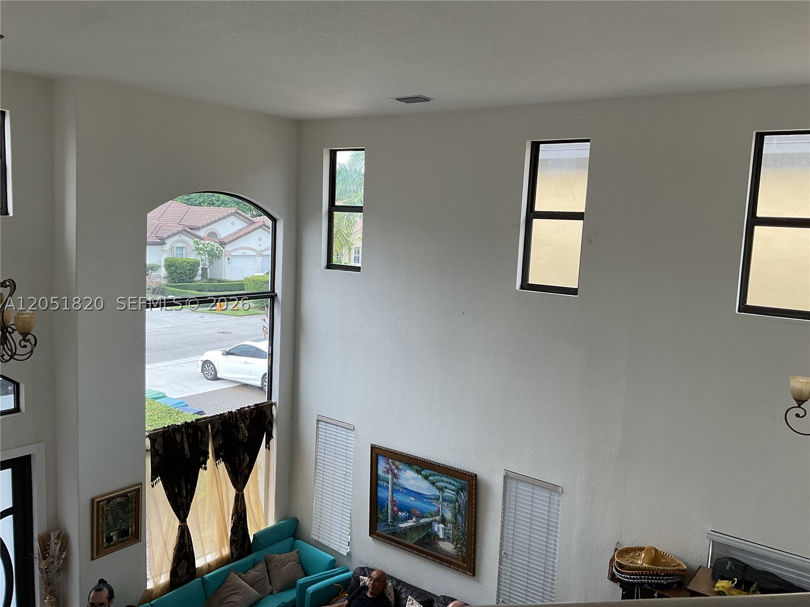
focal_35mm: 29
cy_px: 304
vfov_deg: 48.2
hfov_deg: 61.7
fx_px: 679
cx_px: 405
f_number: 1.8
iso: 50
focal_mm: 3
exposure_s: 1/120
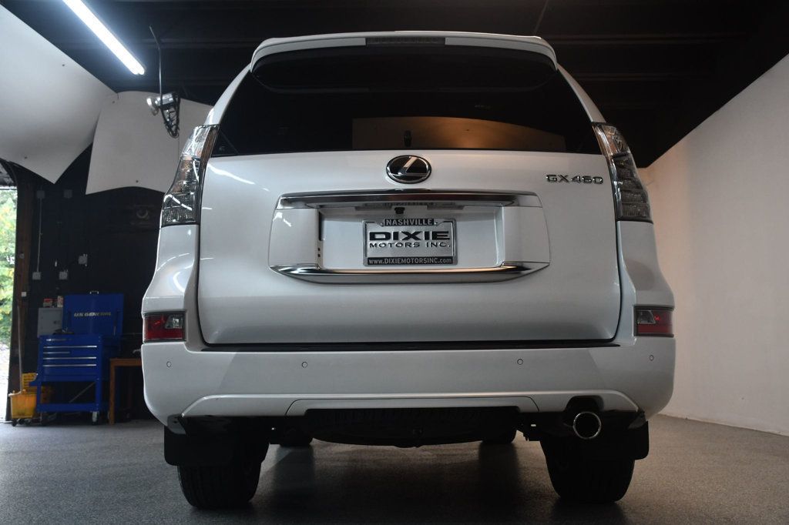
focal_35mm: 36
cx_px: 394
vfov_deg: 36.8
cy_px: 262
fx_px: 789
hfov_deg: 53.1
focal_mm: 24
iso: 800
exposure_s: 1/125
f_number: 3.8
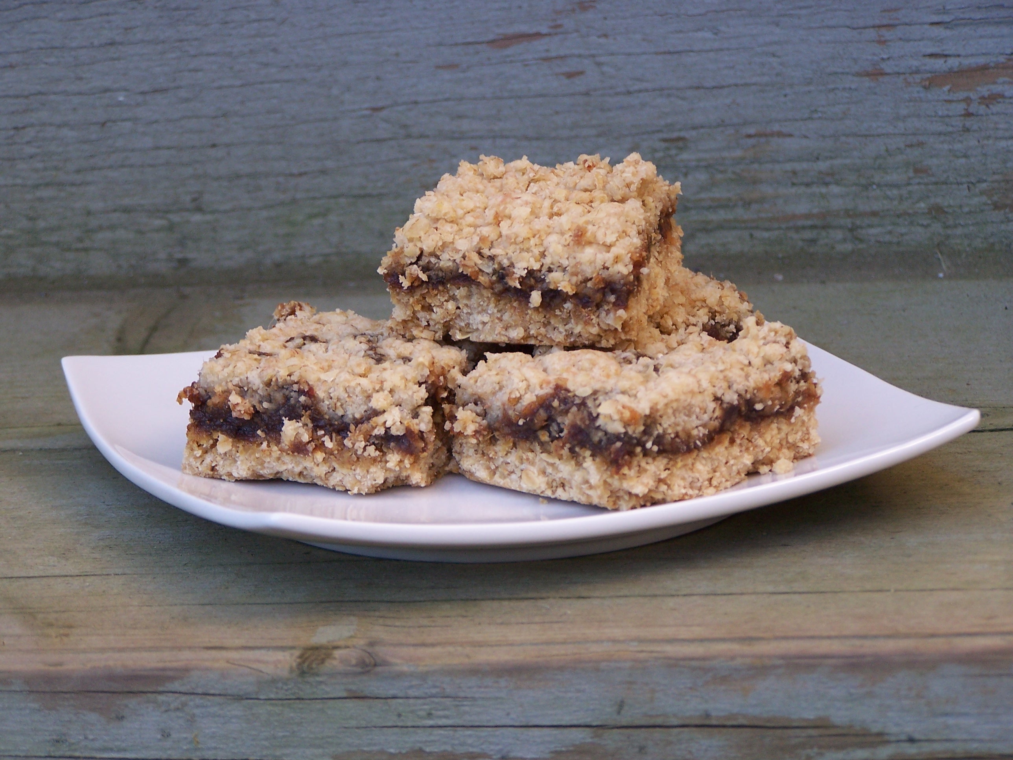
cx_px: 506
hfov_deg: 15.4
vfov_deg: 11.6
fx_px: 3746
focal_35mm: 128
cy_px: 380
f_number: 3.2
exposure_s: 1/60
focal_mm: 21.2
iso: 100
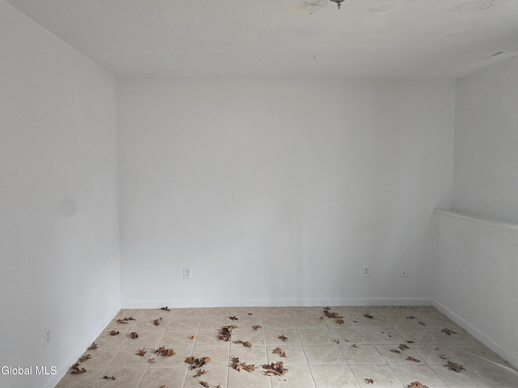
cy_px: 194
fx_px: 344
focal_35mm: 23
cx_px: 259
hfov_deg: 73.9
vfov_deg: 58.9
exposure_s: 1/120
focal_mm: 5.4
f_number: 1.8
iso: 800
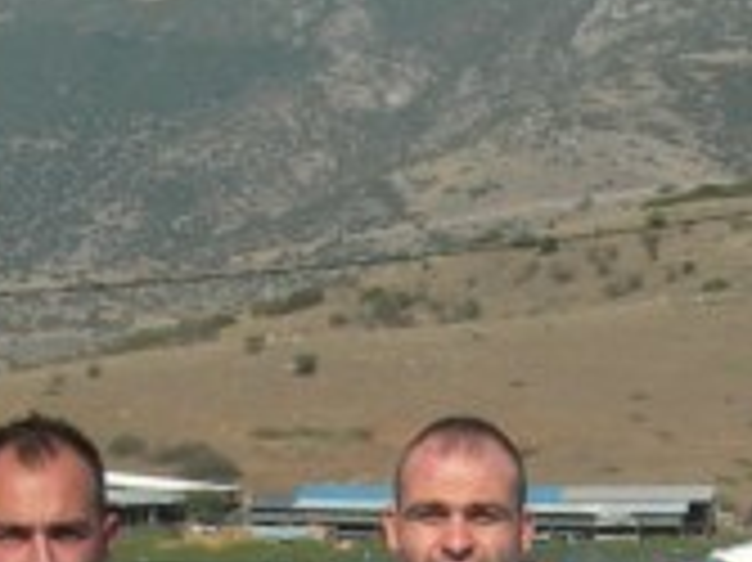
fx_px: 4385
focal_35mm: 202
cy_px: 1075
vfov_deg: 7.1
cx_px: 770
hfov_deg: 9.7
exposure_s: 1/566
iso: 50
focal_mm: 10.6
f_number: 5.4
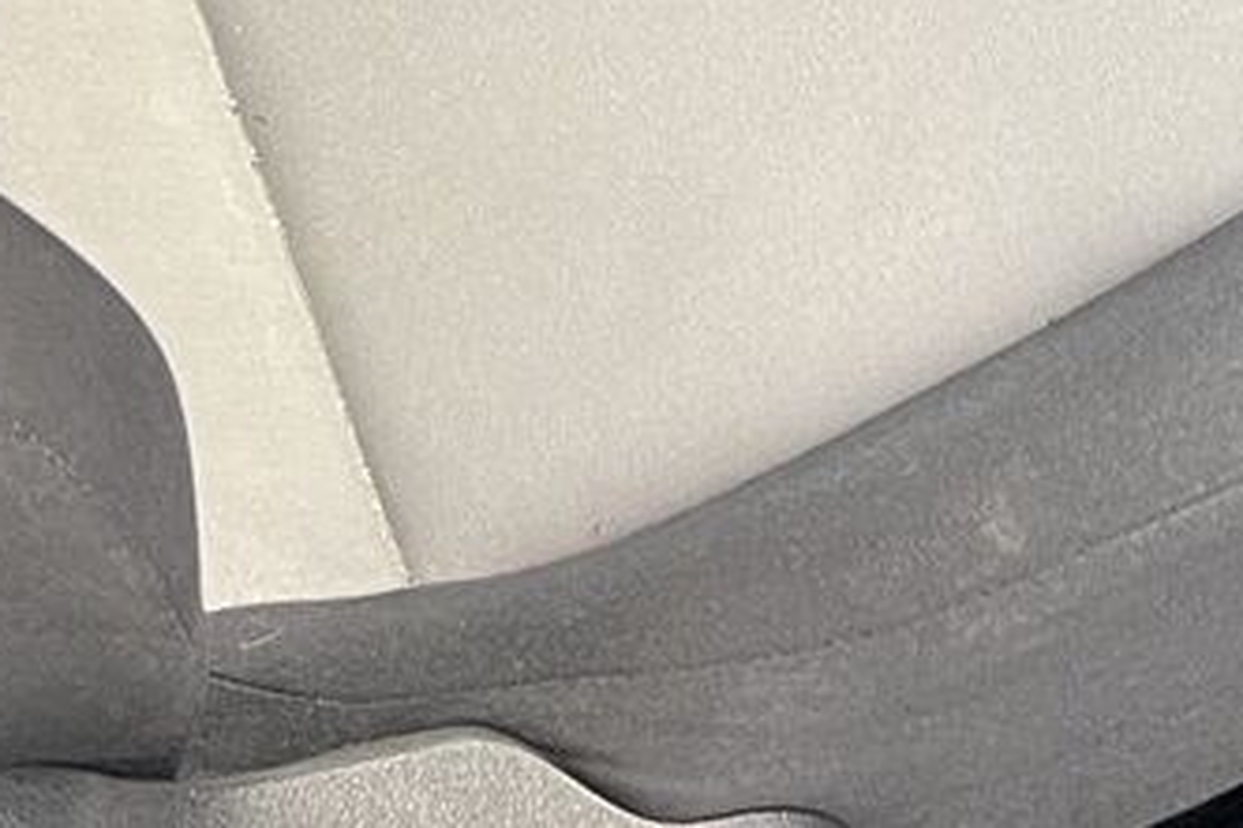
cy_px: -1382
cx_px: 870
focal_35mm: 139
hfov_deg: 14.7
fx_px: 4797
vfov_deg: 8.7
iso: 200
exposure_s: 1/50
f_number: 1.5
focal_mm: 5.7
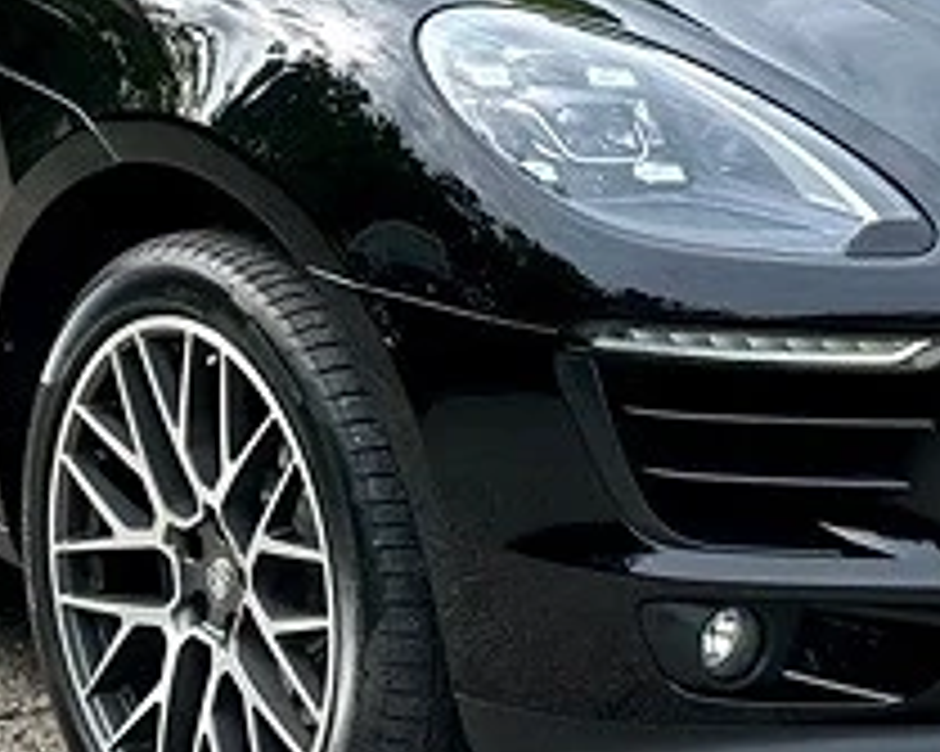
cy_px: -243
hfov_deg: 8.6
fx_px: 6229
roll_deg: +1.5
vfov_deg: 6.8
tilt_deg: -4.6
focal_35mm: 224
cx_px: 175
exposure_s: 1/1395
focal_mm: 6.86
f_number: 1.78
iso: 80
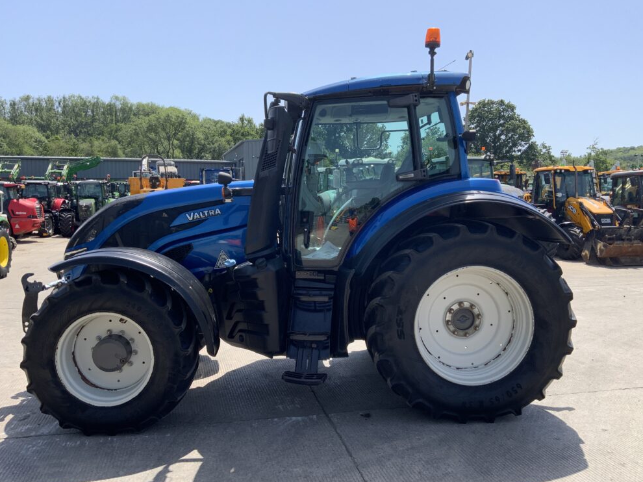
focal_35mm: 30
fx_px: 557
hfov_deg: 60.0
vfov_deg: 46.8
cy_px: 247
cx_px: 318
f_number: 1.8
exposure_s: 1/1412
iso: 16
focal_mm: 3
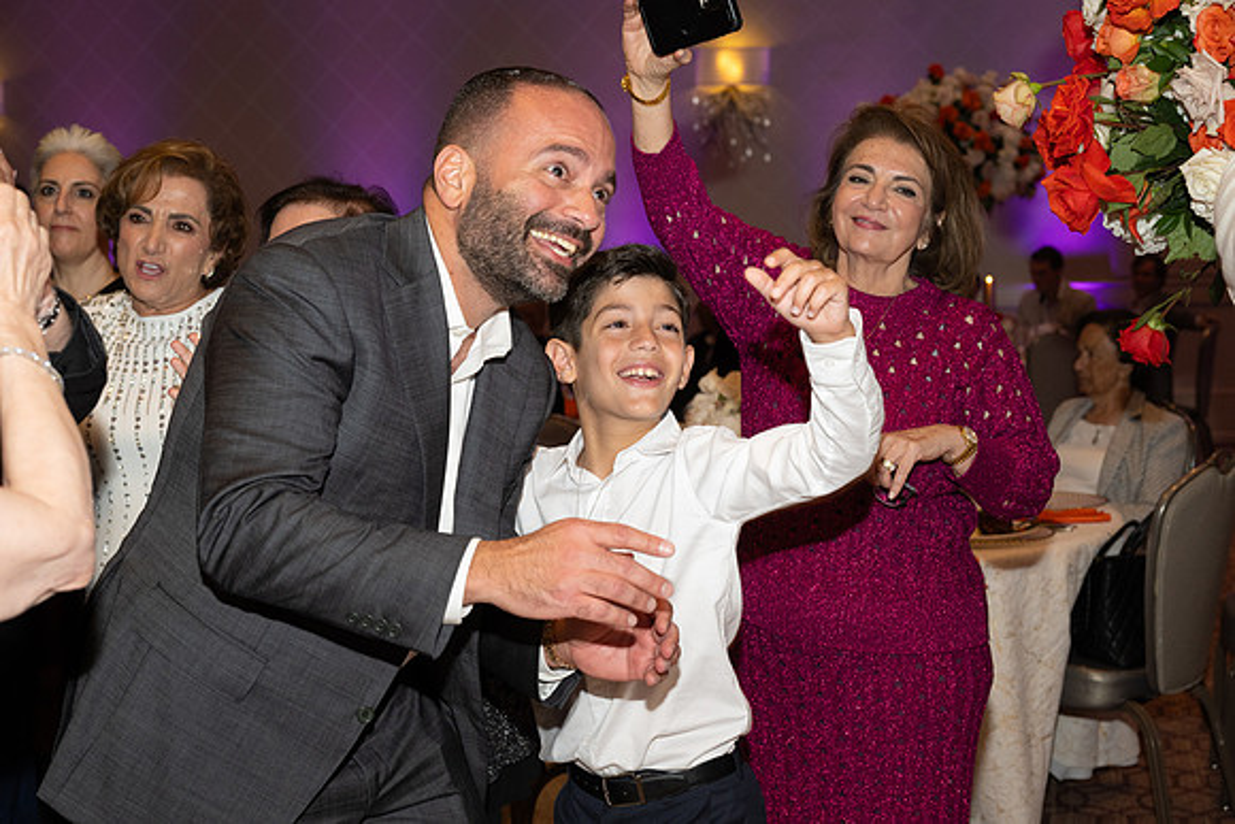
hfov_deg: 35.6
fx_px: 1921
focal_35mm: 56
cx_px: 618
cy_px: 412
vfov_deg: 24.2
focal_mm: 56
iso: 800
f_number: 5.6
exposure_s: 1/100
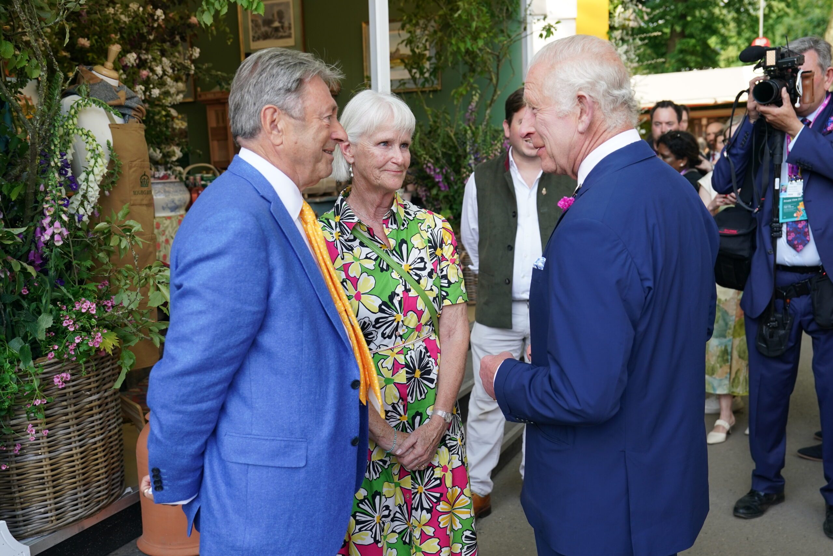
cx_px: 416
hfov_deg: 55.8
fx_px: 787
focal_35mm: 34
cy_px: 278
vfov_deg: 38.9
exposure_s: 1/320
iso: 400
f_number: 4
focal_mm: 34
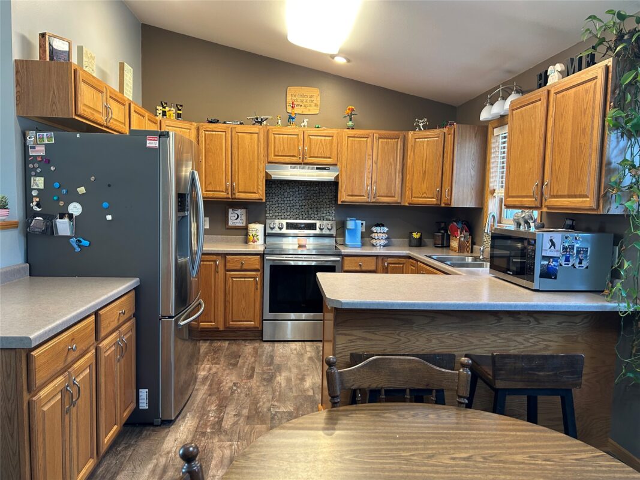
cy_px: 240
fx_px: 481
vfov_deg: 53.1
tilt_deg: -5.1
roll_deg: -0.8
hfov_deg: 67.3
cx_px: 320
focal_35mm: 26
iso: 160
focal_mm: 5.7
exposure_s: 1/60
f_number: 1.5
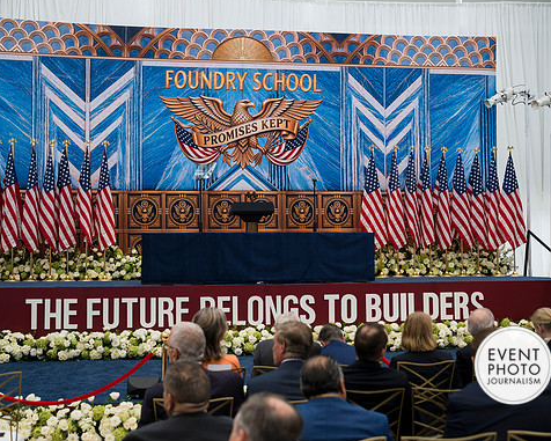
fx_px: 652
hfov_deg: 45.8
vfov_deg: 37.3
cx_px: 256
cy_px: 218
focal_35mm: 40
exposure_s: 1/200
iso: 280
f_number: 2.8
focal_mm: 35
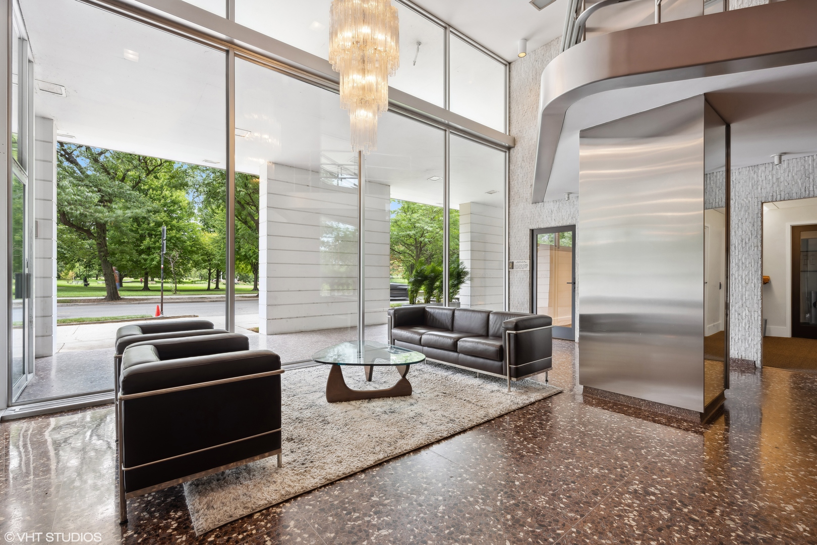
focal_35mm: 16
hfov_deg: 96.7
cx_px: 408
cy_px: 272
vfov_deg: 73.7
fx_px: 363
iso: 200
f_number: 9.5
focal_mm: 16
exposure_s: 1/8
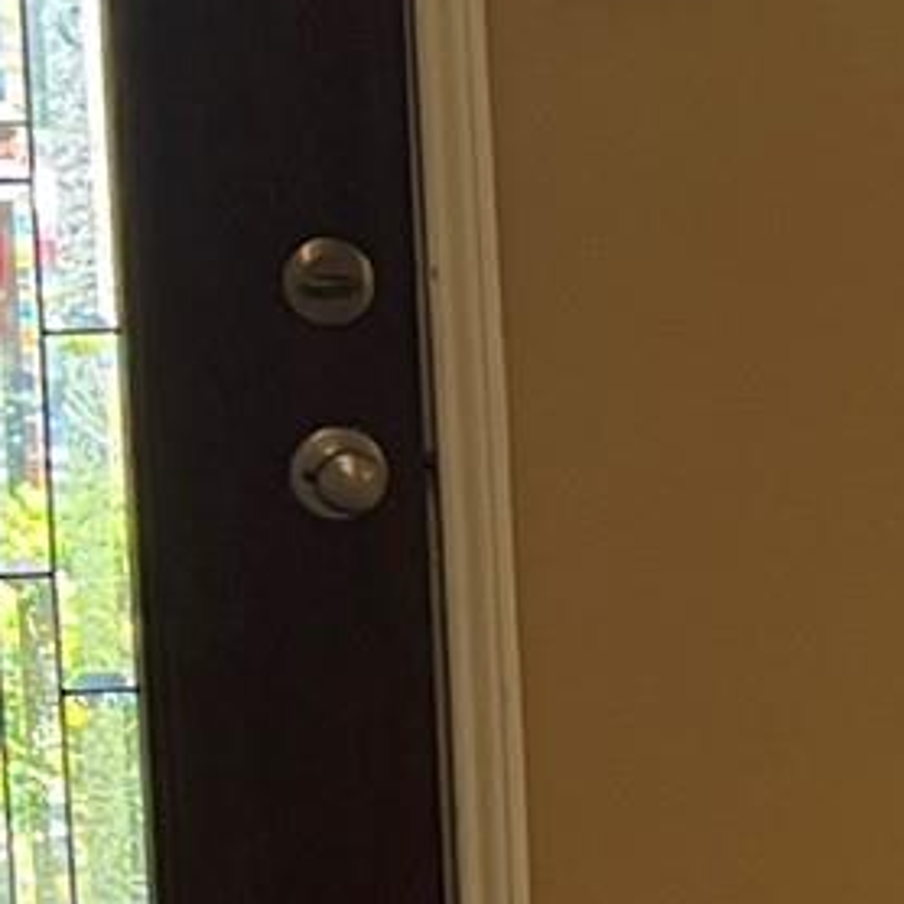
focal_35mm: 169
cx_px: 2325
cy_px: 728
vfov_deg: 10.3
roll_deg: -2.2
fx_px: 4993
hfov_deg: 9.1
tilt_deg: -11.4
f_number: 1.5
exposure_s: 1/60
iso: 80
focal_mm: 5.7
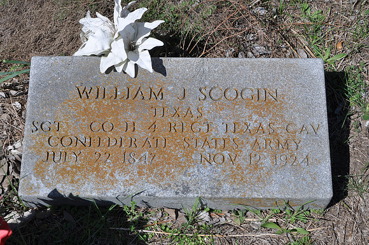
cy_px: 122
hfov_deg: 28.1
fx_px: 737
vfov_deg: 18.9
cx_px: 184
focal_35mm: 72
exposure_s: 1/250
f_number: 8
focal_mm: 48
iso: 200
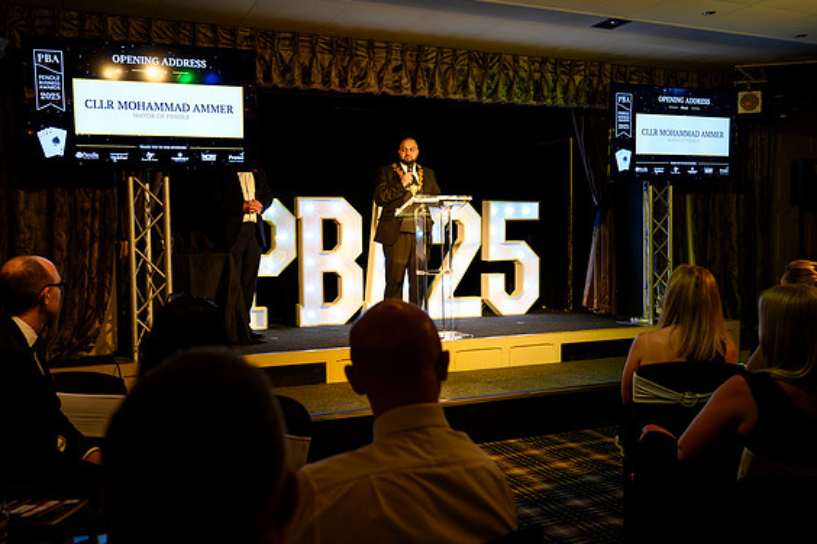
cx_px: 417
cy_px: 271
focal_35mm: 34
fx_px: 772
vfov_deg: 38.9
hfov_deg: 55.8
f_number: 4
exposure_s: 1/125
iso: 1250
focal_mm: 32.5
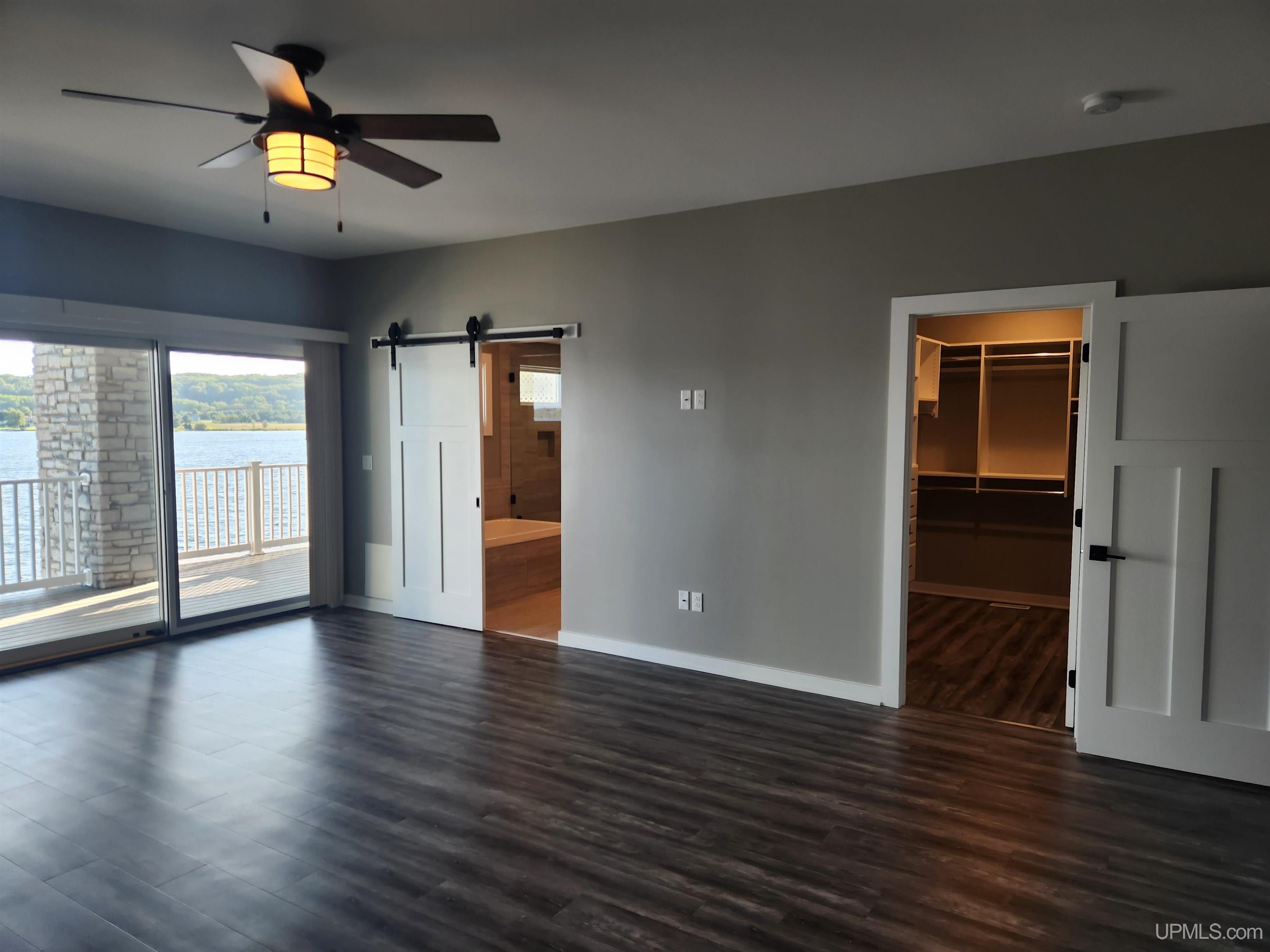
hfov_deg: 73.9
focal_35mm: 23
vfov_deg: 58.9
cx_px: 635
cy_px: 476
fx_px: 844
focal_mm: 5.4
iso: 100
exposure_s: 1/180
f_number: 1.8
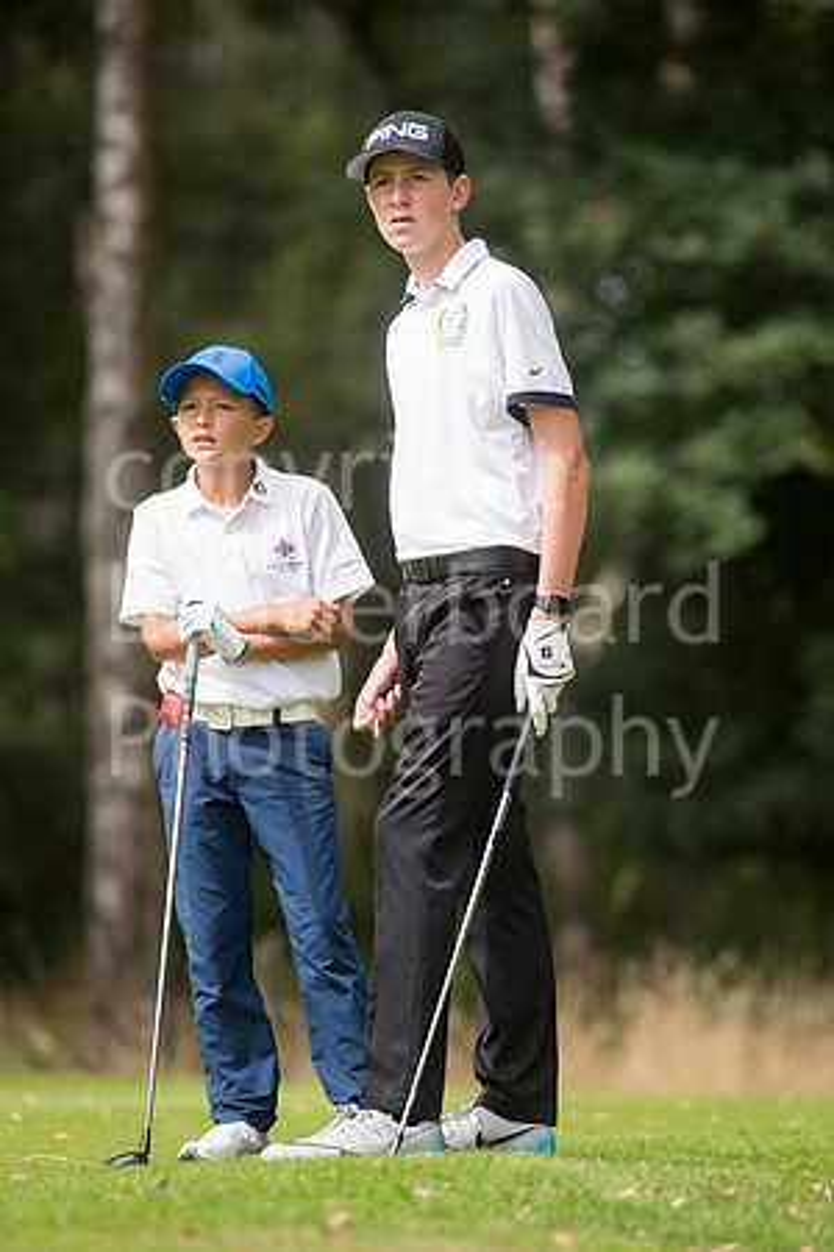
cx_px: 417
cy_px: 626
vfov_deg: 6.9
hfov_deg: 4.6
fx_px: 10424
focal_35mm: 300
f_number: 5.6
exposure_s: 1/1600
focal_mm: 300
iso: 400
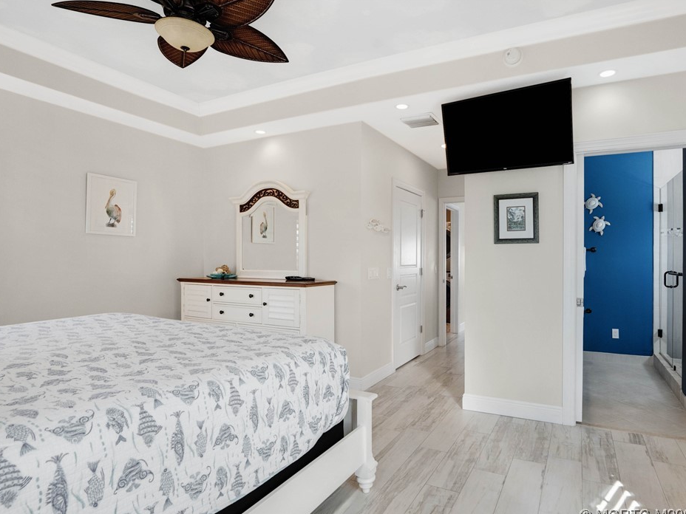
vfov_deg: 71.6
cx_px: 392
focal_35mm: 18
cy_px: 263
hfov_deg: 87.2
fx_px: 357
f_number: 8
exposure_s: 1/100
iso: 2000
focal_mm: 16
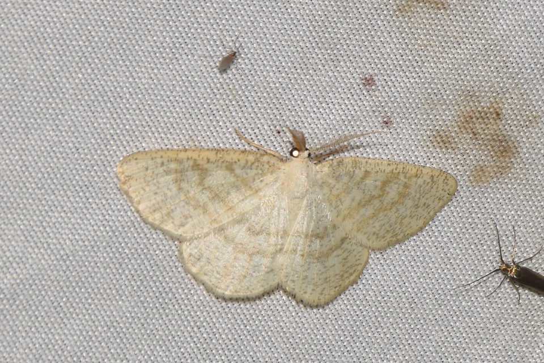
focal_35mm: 210
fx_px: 3173
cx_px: 272
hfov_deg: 9.8
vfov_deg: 6.5
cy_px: 182
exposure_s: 1/160
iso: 100
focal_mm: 140
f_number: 13
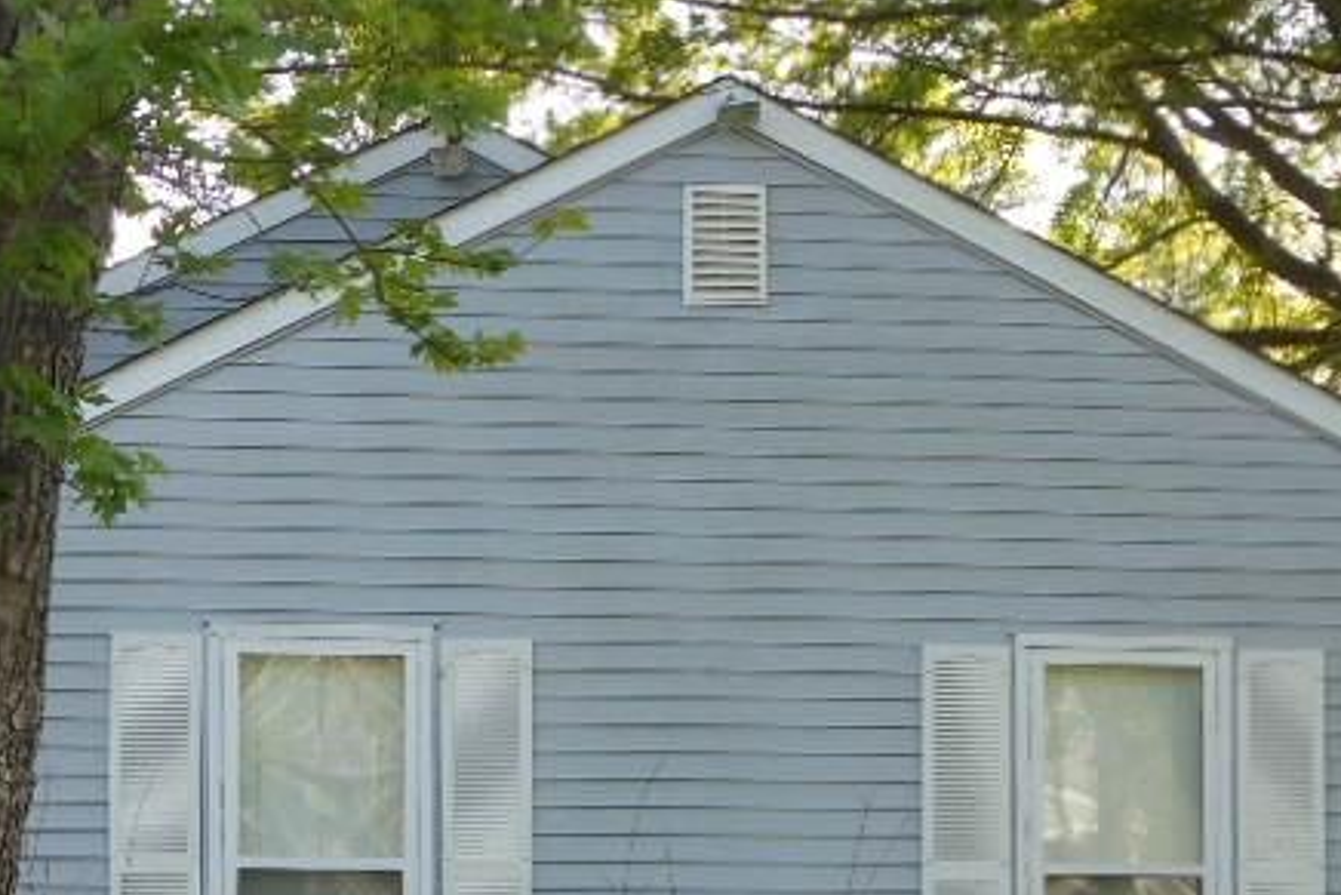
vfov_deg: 13.0
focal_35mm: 105
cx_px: 409
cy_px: 760
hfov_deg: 19.4
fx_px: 3912
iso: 80
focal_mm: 7.7
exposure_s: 1/125
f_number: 3.8
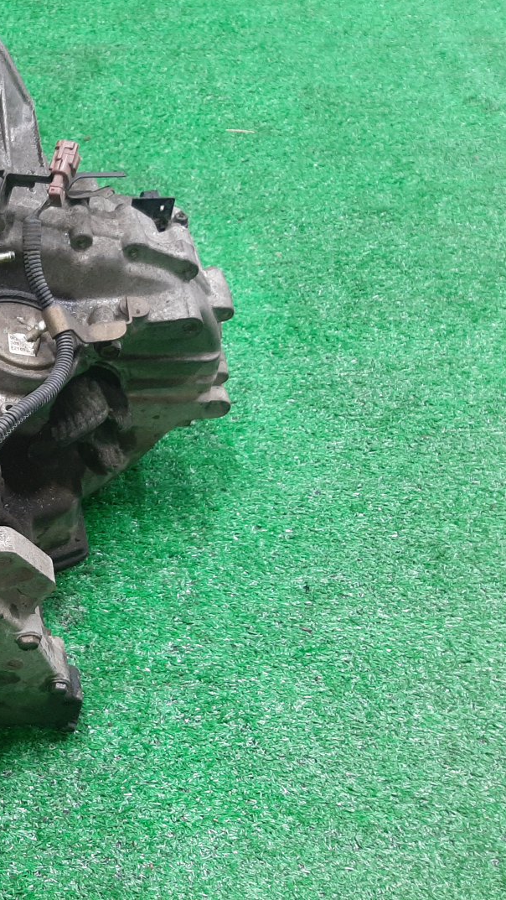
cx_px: -50
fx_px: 906
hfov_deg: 28.4
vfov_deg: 52.8
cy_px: 448
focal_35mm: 38
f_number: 1.7
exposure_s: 1/50
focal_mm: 3.93
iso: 215
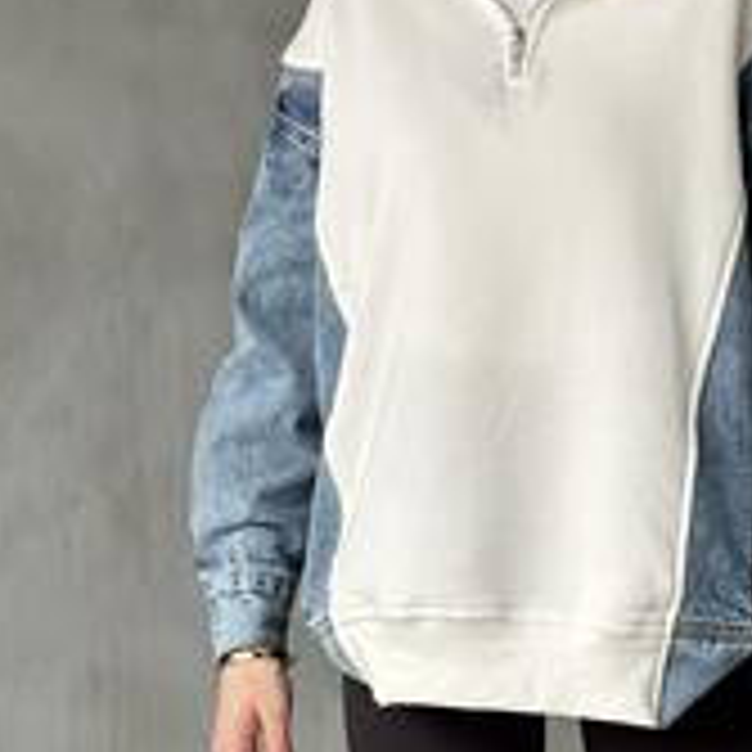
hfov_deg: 16.1
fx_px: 2654
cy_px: 140
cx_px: 518
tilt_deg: +3.3
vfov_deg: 16.0
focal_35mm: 108
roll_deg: +0.6
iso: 250
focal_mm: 6.86
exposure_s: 1/60
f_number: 1.78
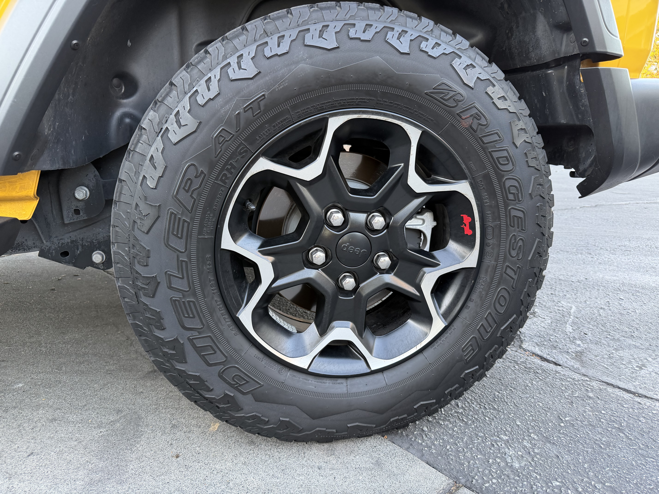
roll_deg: +0.1
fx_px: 457
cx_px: 330
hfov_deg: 71.6
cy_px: 247
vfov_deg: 56.8
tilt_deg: -15.1
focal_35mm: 24
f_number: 1.78
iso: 200
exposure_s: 1/77
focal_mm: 6.76
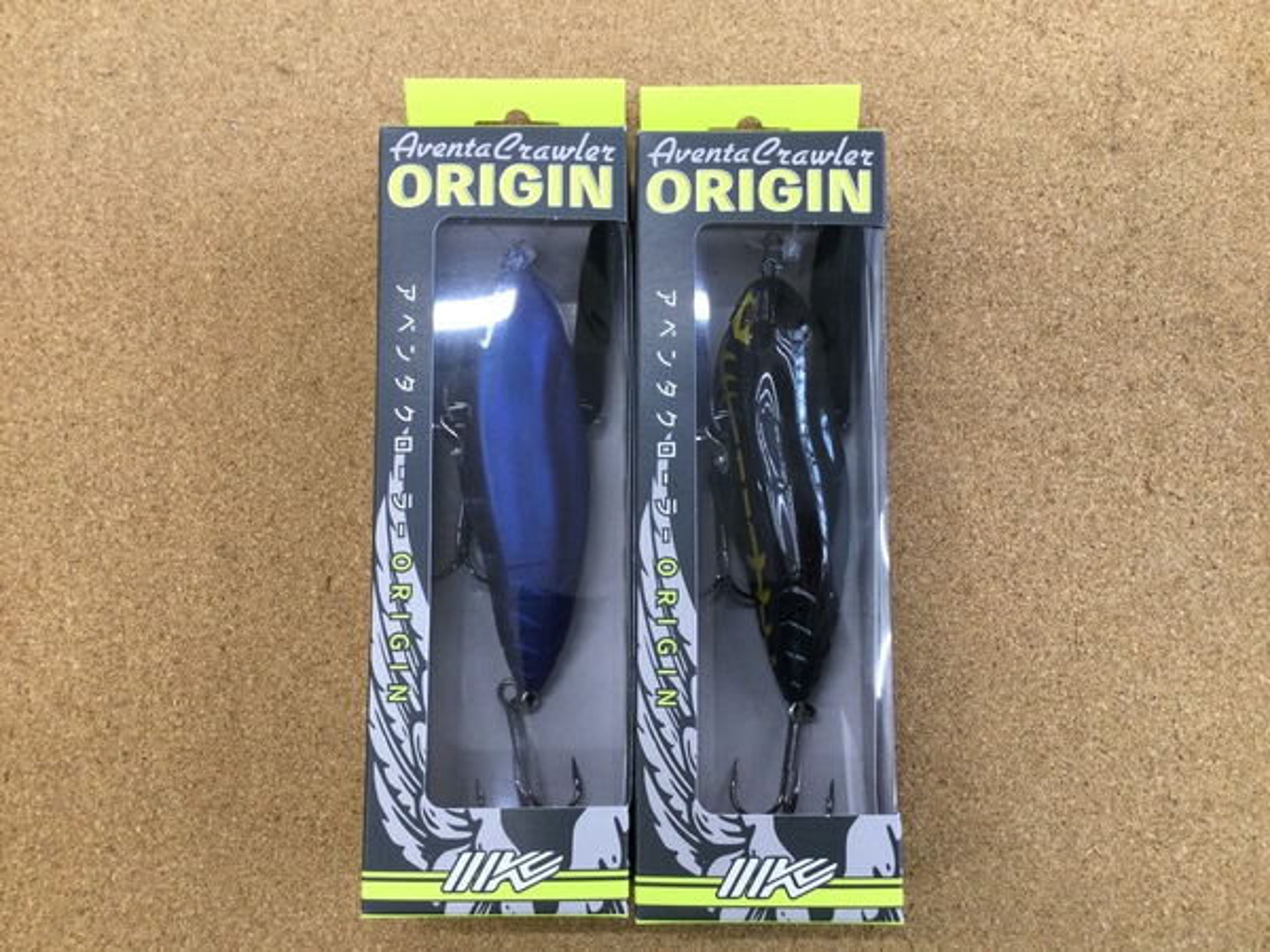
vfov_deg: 45.4
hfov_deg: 58.4
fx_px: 1137
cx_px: 635
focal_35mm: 31
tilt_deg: -82.9
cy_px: 476
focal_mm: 3.3
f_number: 2.4
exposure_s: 1/30
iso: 40
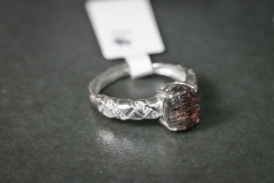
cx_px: 137
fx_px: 799
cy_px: 92
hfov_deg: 19.5
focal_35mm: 105
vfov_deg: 13.0
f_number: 16
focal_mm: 105
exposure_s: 1/125
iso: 11400
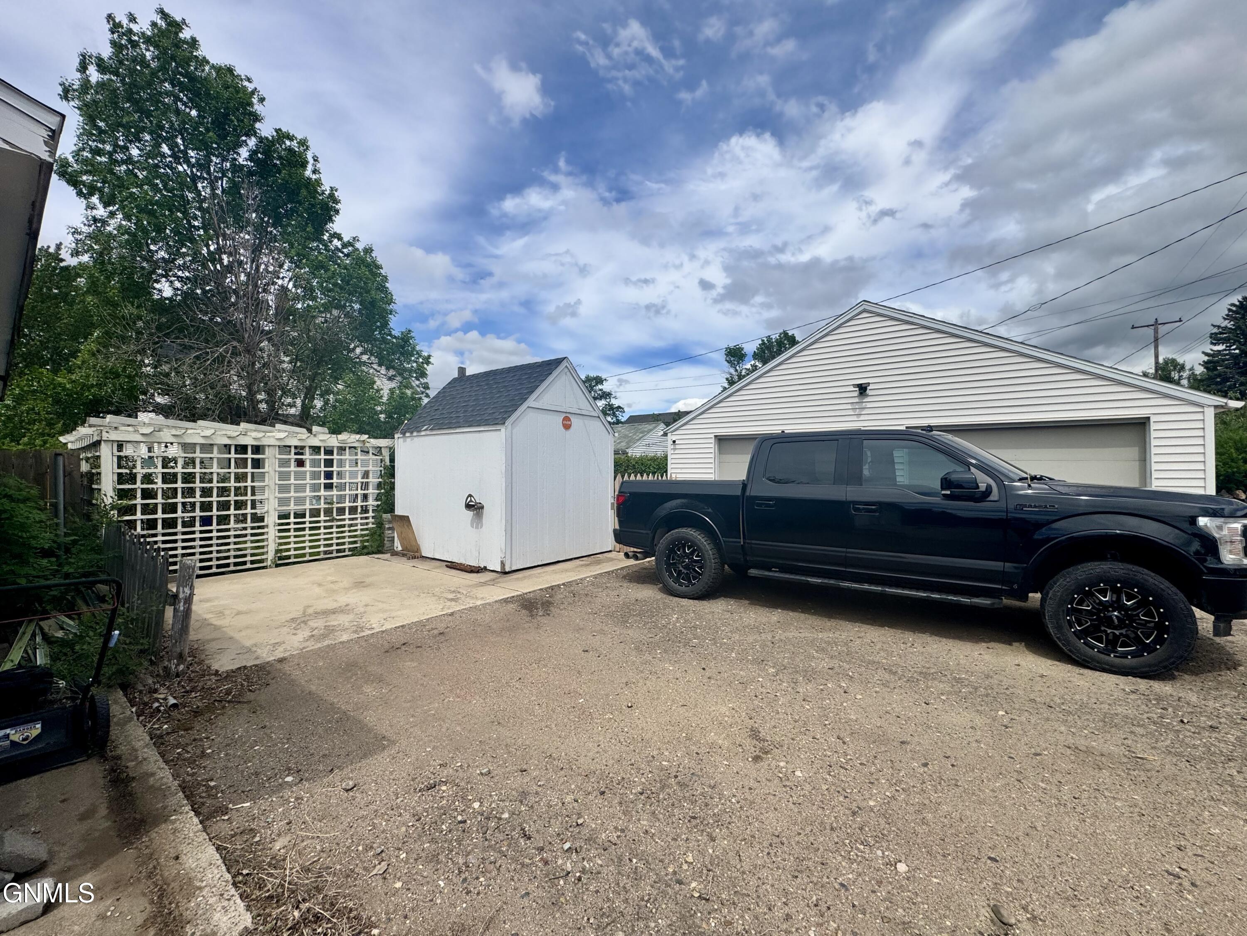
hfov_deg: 102.1
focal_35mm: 14
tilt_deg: -1.1
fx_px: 504
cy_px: 468
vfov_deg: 85.7
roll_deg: -0.3
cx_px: 624
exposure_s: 1/3546
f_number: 2.2
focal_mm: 2.22
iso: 50
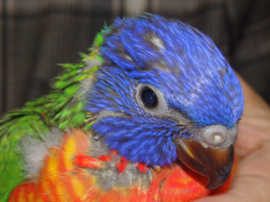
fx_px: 624
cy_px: 101
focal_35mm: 80
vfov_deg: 18.4
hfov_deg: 24.4
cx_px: 135
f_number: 4.6
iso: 320
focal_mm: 14.4
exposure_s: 1/40
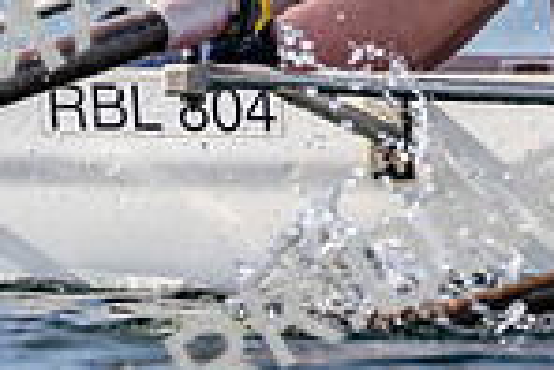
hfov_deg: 1.3
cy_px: -263
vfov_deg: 0.9
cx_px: 457
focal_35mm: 1571
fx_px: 24199
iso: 250
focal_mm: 400
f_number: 4.5
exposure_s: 1/2500
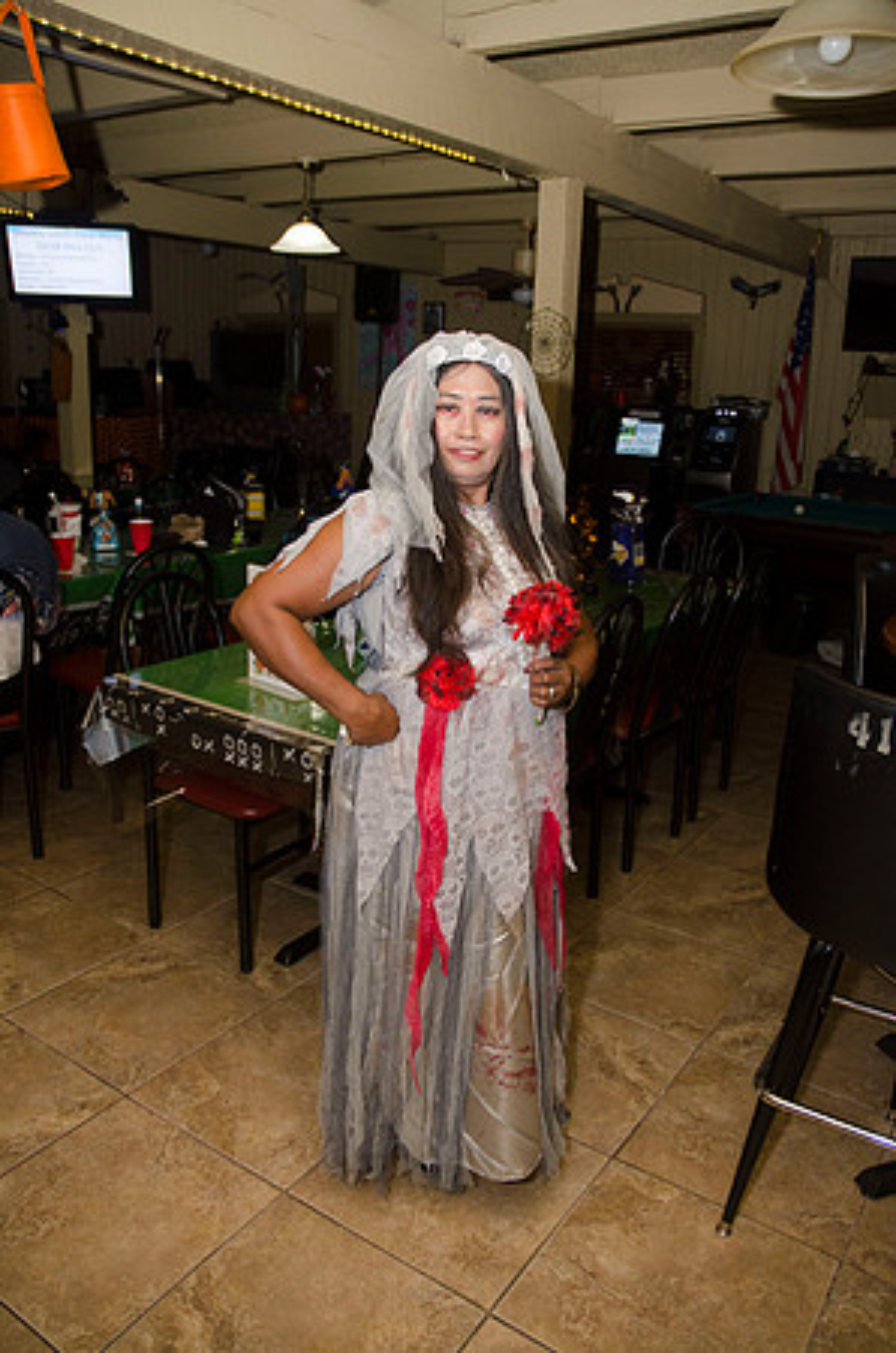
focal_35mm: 27
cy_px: 676
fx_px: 1013
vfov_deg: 67.5
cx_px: 448
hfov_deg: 47.7
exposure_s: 1/60
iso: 400
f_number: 4
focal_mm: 18
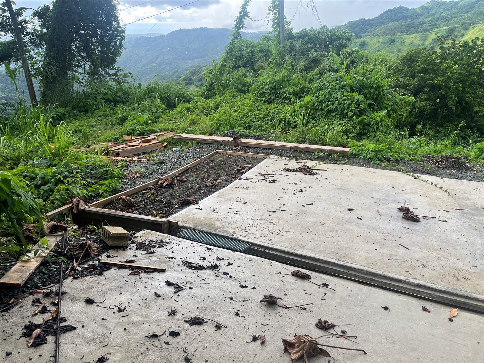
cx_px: 242
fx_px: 364
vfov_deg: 53.1
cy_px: 182
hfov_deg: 67.3
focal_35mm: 26
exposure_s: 1/369
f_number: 1.6
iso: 50
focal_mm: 5.1
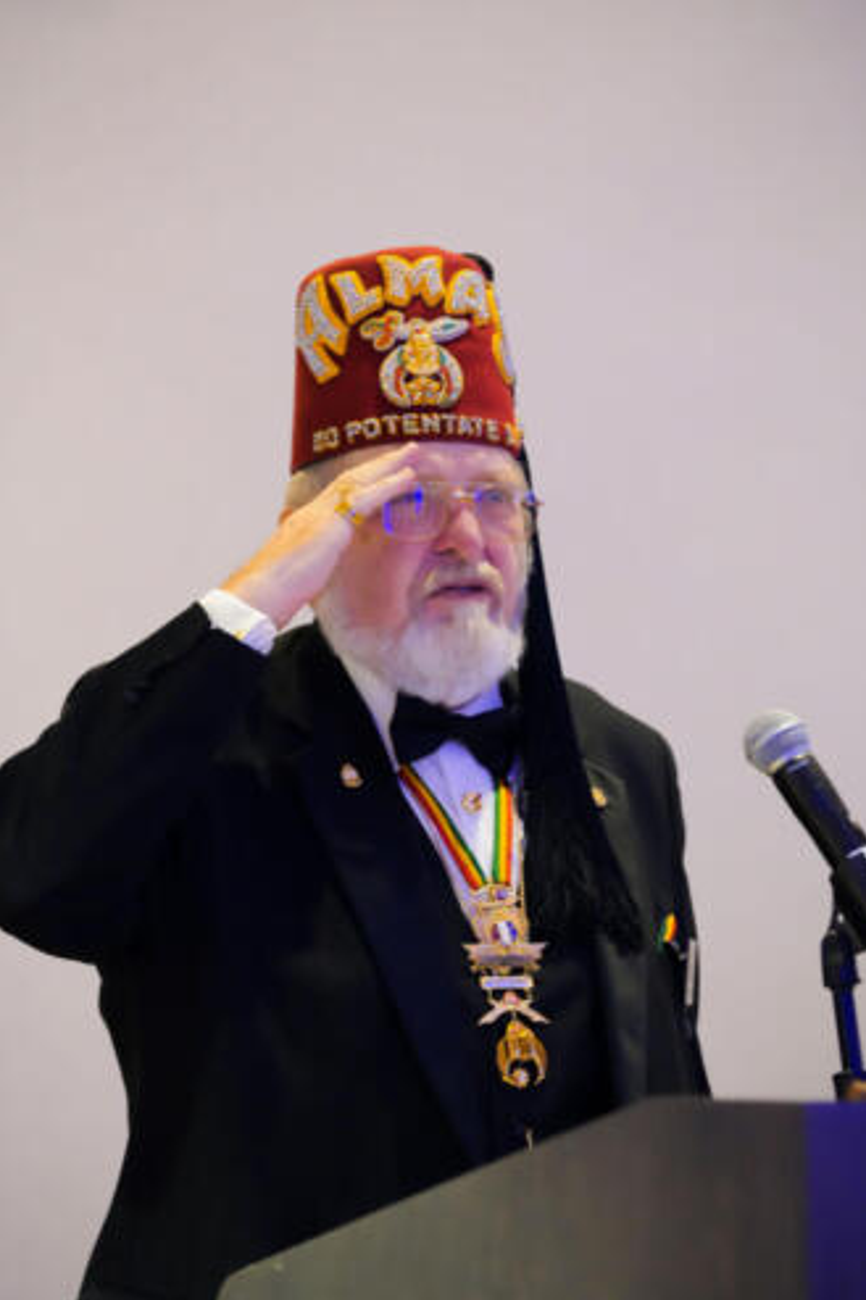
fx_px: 6102
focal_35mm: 169
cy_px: 655
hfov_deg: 8.1
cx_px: 436
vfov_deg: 12.2
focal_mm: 167
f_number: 4
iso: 10000
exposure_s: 1/200
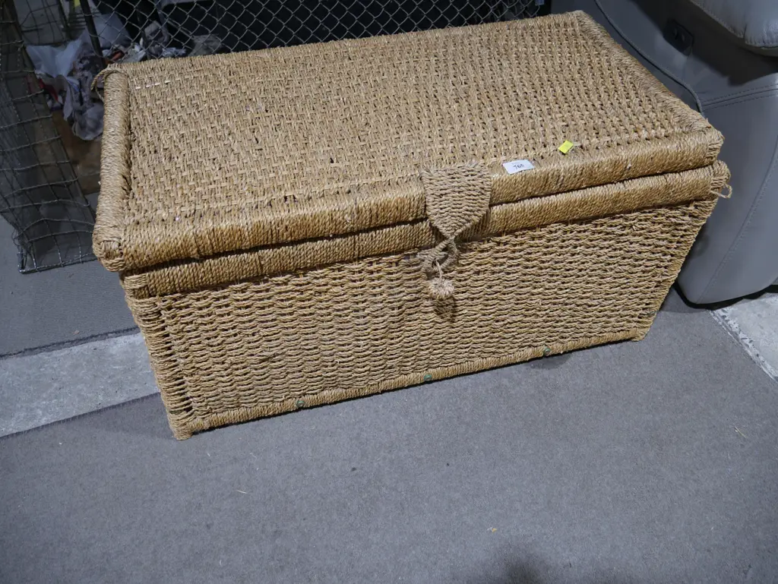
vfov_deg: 49.8
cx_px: 389
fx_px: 630
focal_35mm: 28
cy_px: 292
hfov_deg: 63.4
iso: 250
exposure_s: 1/60
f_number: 3.5
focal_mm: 14
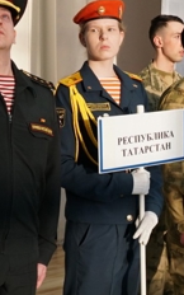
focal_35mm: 89
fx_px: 714
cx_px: 312
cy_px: 196
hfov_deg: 13.4
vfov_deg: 23.2
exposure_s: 1/160
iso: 400
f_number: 4
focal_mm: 18
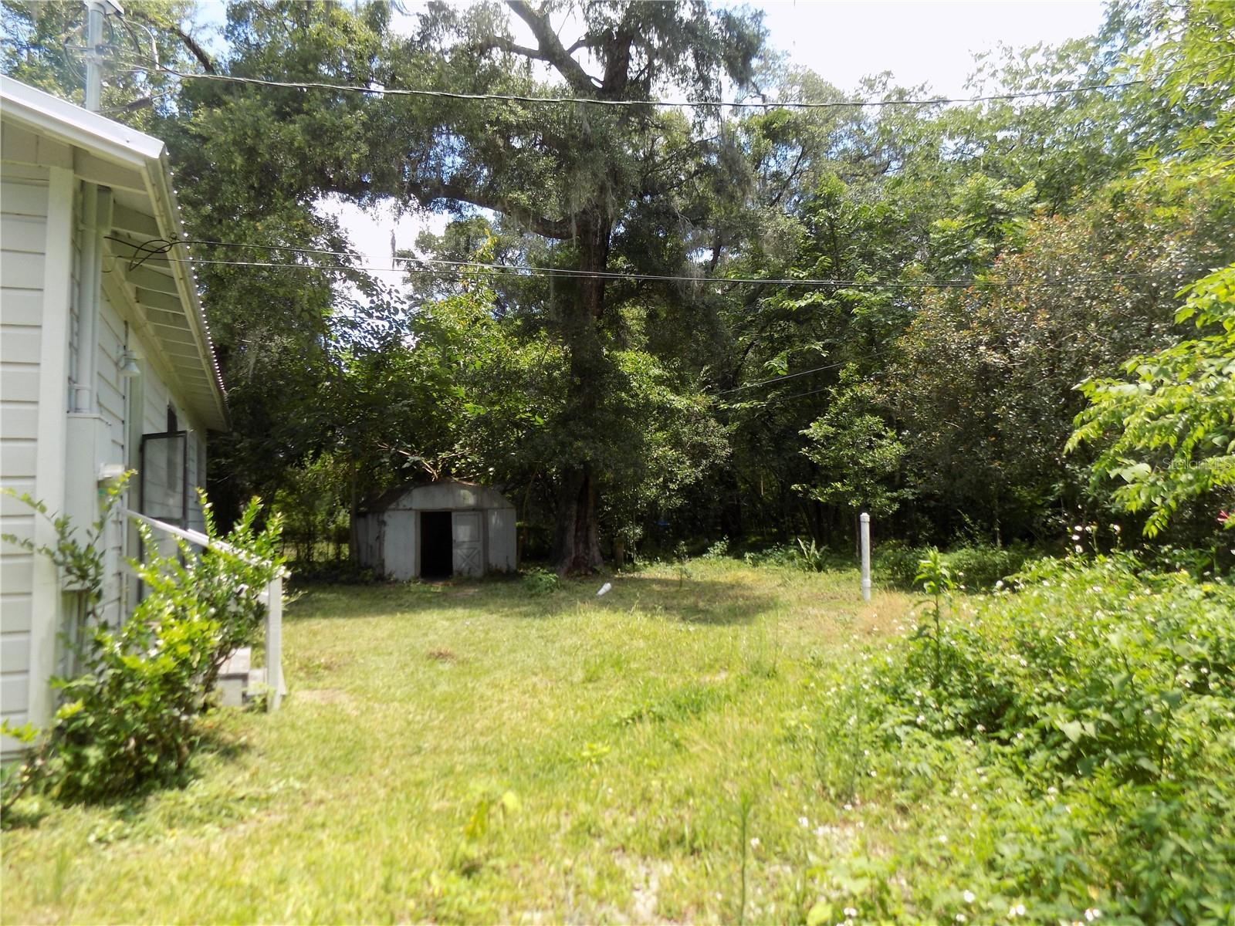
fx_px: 821
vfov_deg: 58.9
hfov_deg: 73.9
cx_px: 618
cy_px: 463
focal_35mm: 23
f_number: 3.1
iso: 80
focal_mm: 4
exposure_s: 1/250
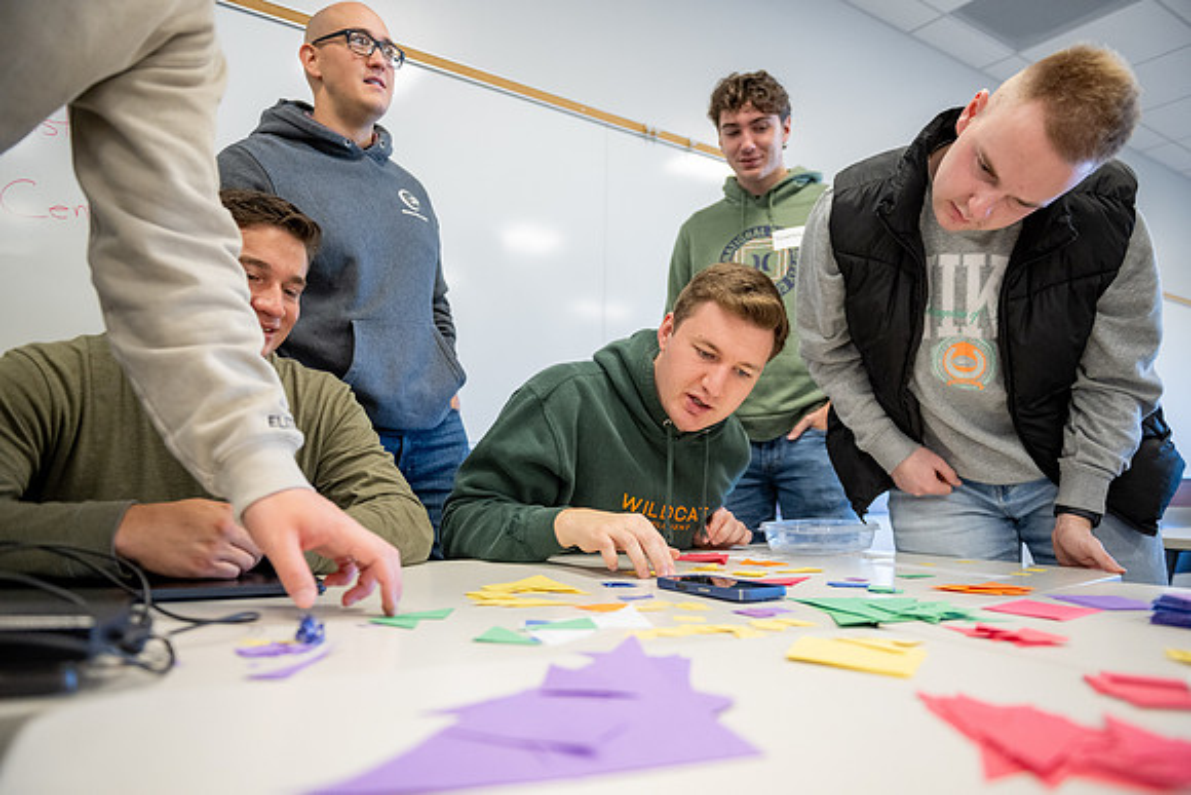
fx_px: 794
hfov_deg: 73.7
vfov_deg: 53.2
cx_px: 596
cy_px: 398
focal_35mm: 24
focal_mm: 24
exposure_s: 1/250
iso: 1600
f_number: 2.8
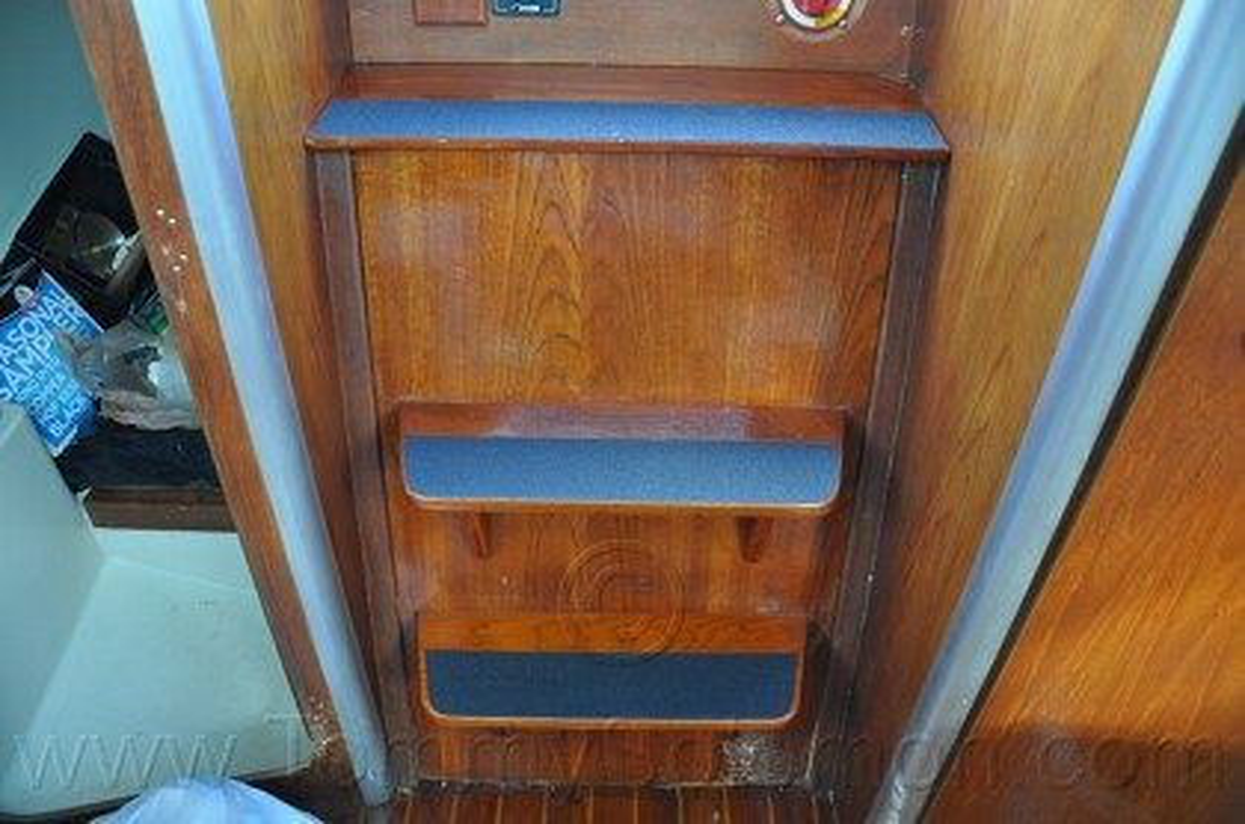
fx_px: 932
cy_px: 412
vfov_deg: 47.7
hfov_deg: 67.5
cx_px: 622
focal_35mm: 27
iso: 800
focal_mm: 18
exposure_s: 1/50
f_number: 3.5
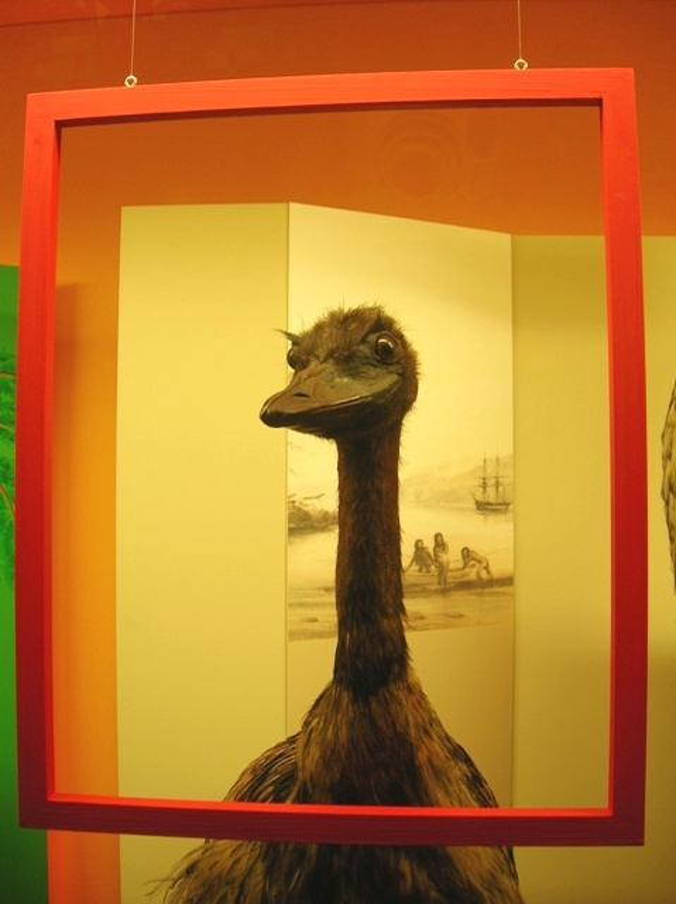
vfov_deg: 54.0
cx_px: 338
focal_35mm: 34
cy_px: 452
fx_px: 886
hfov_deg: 41.7
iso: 50
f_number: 2.9
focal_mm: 5.7
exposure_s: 1/16.1
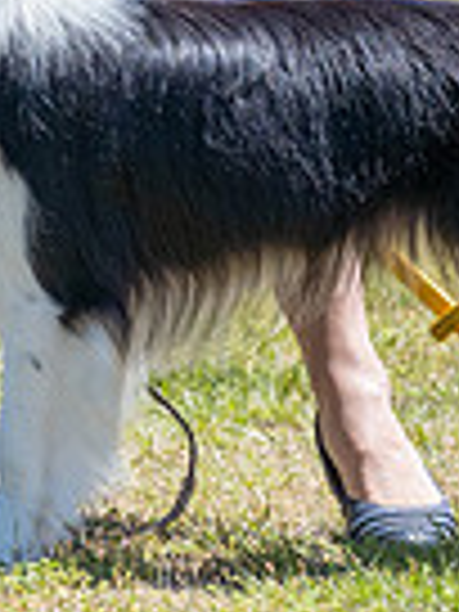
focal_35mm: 724
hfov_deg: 2.1
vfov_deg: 2.7
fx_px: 12800
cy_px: -140
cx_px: 74
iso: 1000
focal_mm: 152
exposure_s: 1/1600
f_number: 7.1
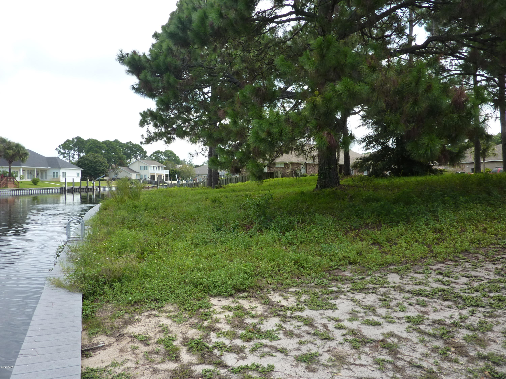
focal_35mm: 25
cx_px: 253
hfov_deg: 69.4
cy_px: 190
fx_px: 365
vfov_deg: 54.9
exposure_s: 1/250
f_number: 4
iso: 125
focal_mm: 4.1
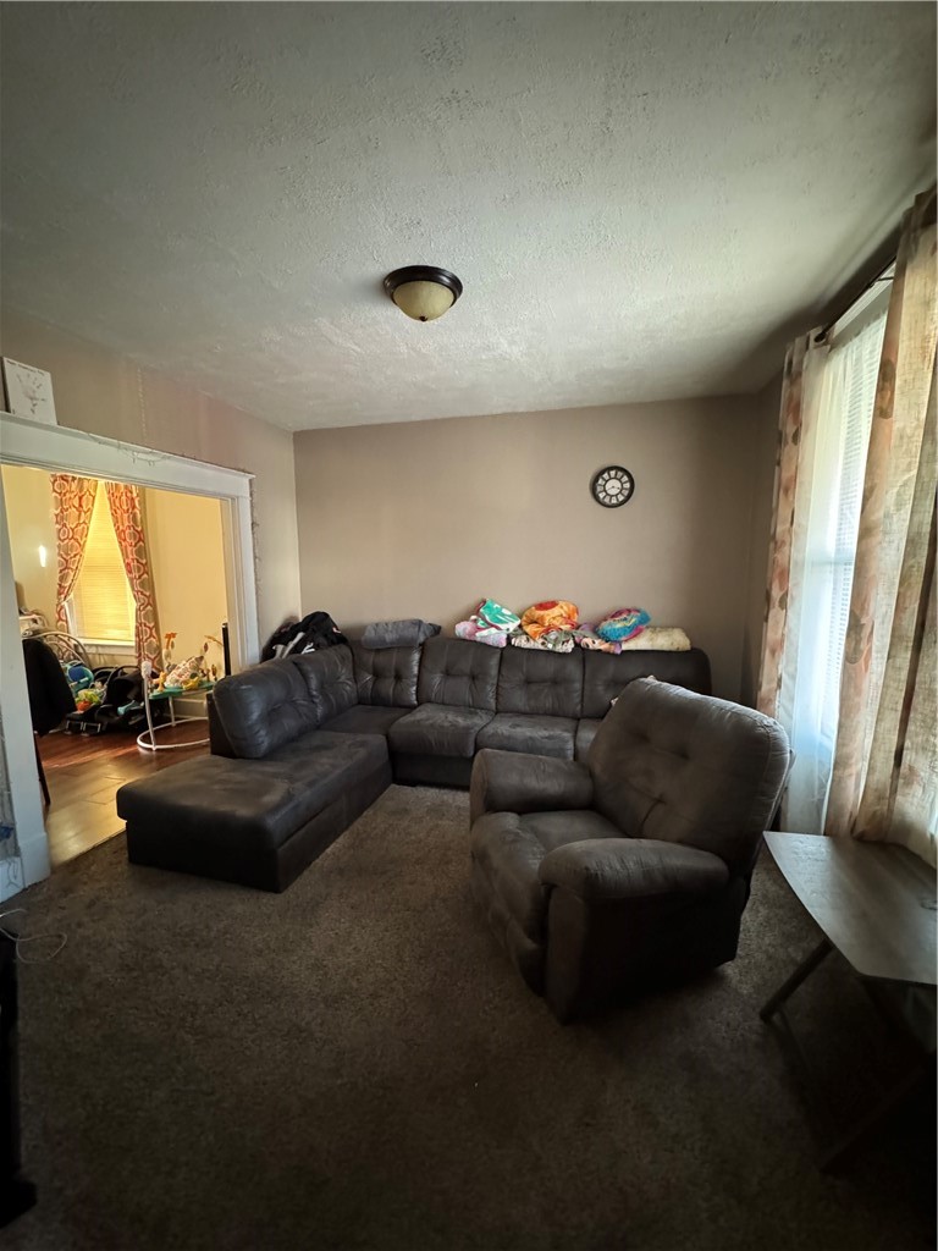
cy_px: 626
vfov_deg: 102.1
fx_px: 506
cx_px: 469
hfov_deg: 85.7
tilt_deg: -7.3
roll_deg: +0.4
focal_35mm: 14
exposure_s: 1/38
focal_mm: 2.22
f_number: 2.2
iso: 1600
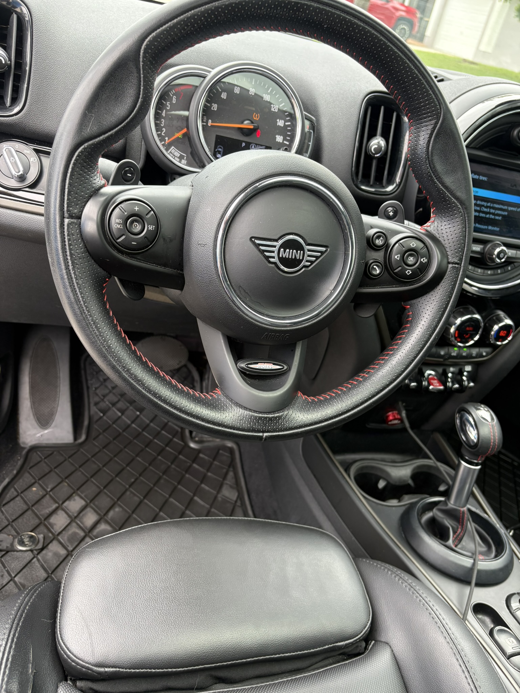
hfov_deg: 53.1
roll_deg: -12.8
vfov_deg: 67.3
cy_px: 346
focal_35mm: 26
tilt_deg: -32.4
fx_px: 521
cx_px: 260
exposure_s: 1/157
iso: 100
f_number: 1.6
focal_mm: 5.96
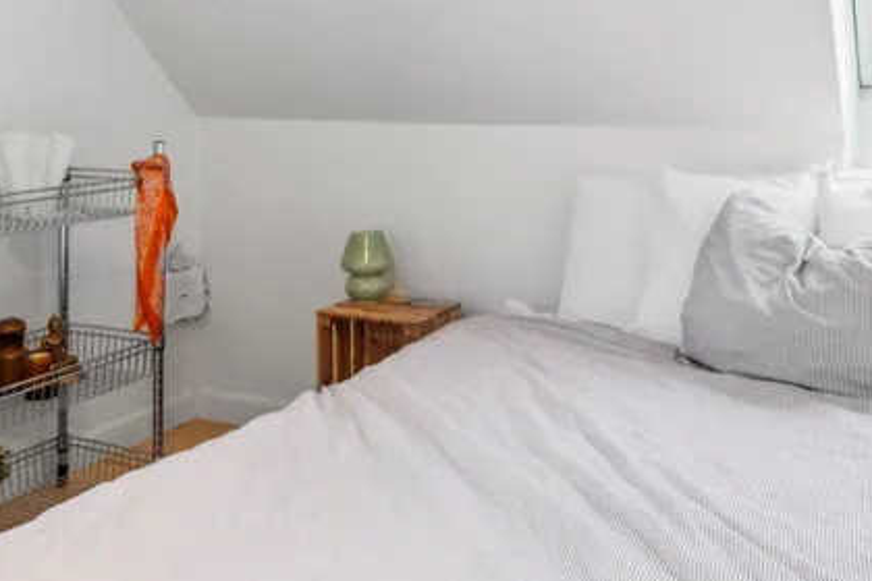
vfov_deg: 32.4
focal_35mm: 40
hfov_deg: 48.4
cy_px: 110
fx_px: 969
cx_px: 471
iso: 800
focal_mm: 16
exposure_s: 1/2
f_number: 11
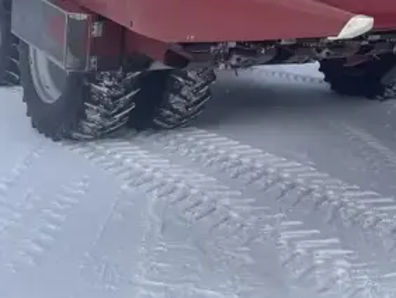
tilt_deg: -1.7
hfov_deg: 30.2
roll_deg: -0.9
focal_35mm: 59
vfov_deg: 23.8
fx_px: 676
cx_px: 404
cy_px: 4
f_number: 1.6
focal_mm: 4.2
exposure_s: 1/2353
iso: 32
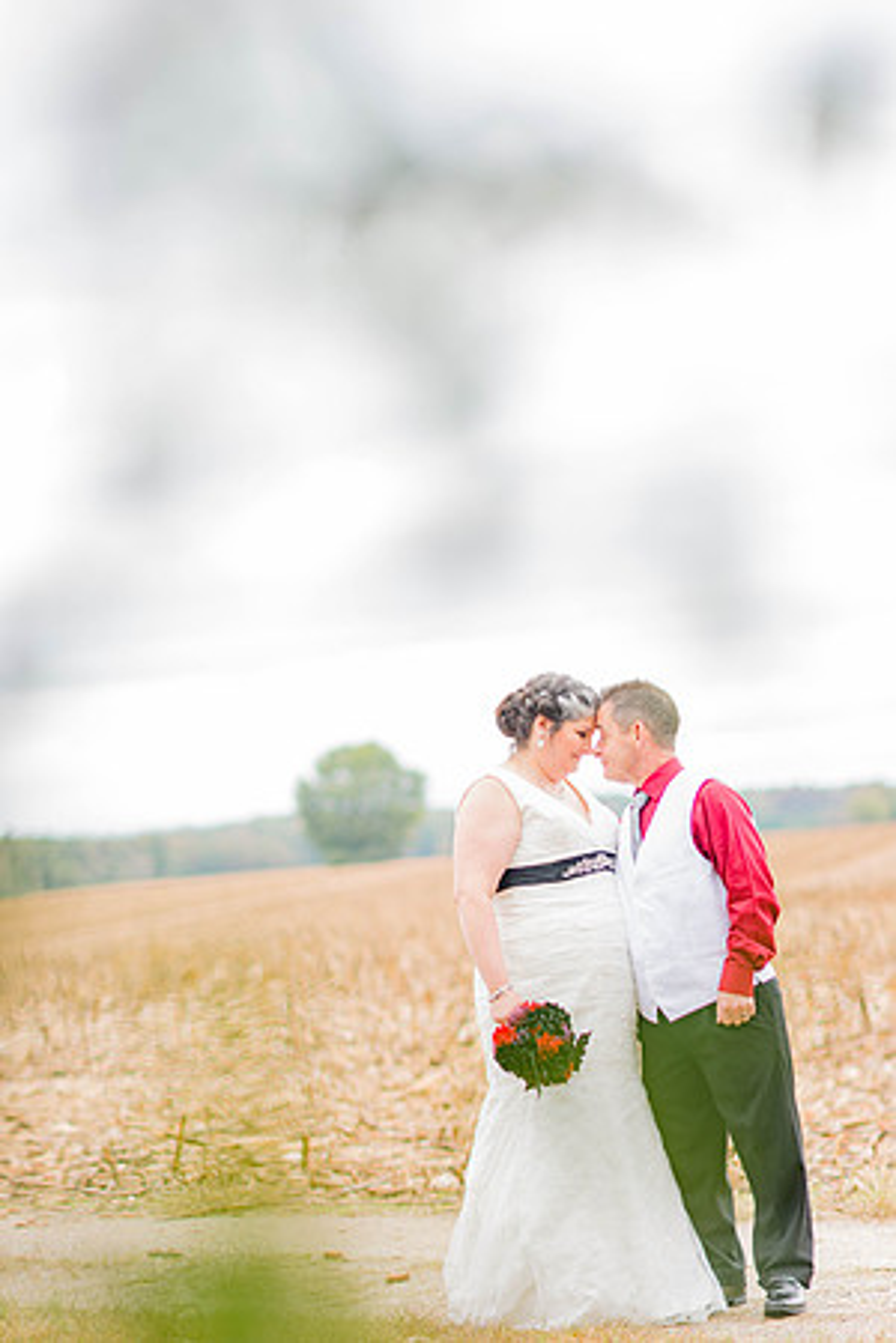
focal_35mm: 128
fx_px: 4760
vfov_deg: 16.1
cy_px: 672
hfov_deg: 10.8
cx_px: 448
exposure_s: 1/320
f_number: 2
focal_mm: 85
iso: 200
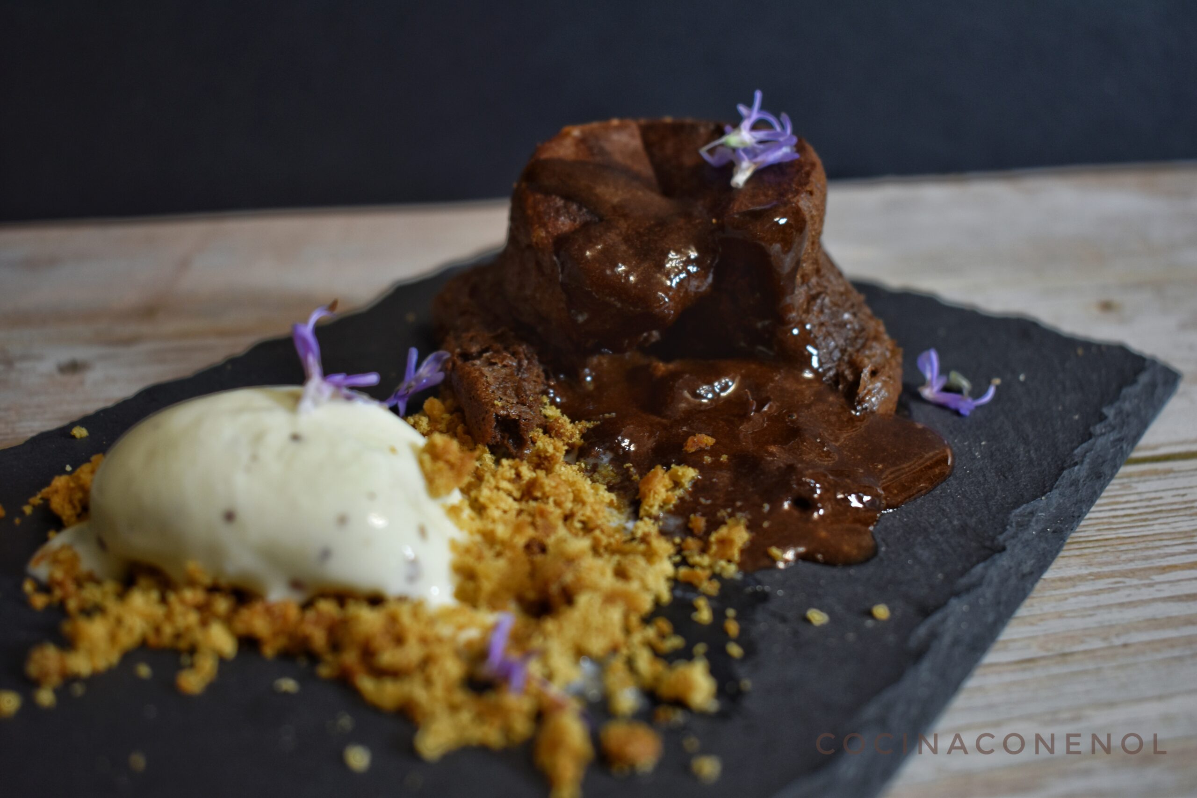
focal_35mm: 40
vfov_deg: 33.0
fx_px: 1347
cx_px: 598
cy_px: 399
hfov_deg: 47.9
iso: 200
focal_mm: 27
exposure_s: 1/20
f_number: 4
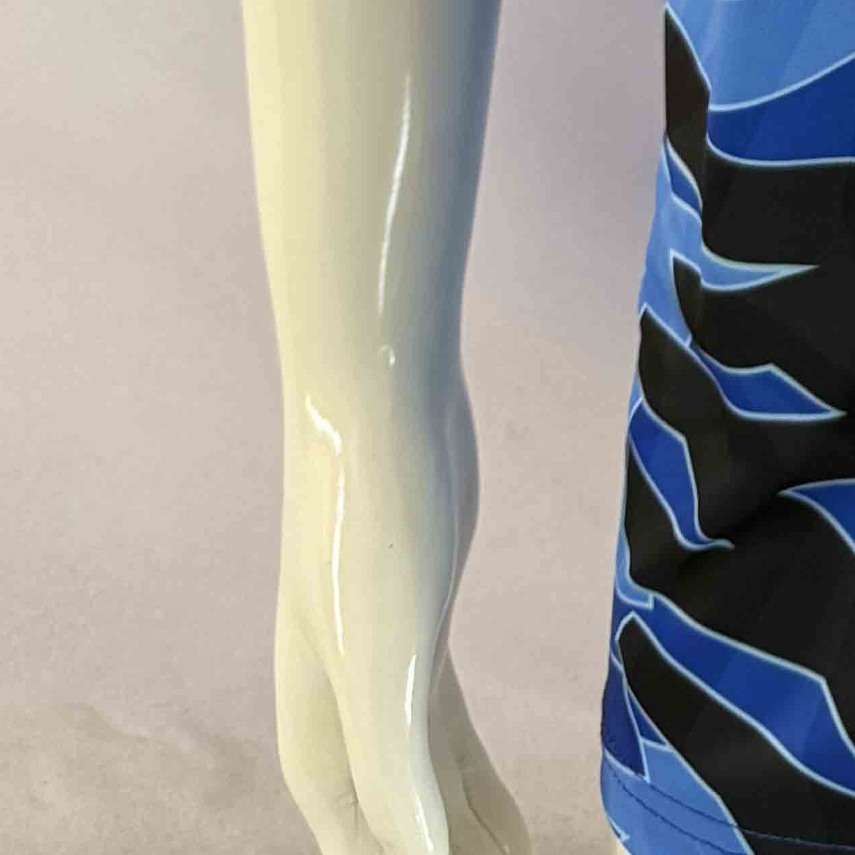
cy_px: -753
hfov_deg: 16.3
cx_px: 1325
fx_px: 2683
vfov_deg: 15.3
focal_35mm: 96
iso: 200
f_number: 1.78
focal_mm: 6.76
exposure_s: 1/121
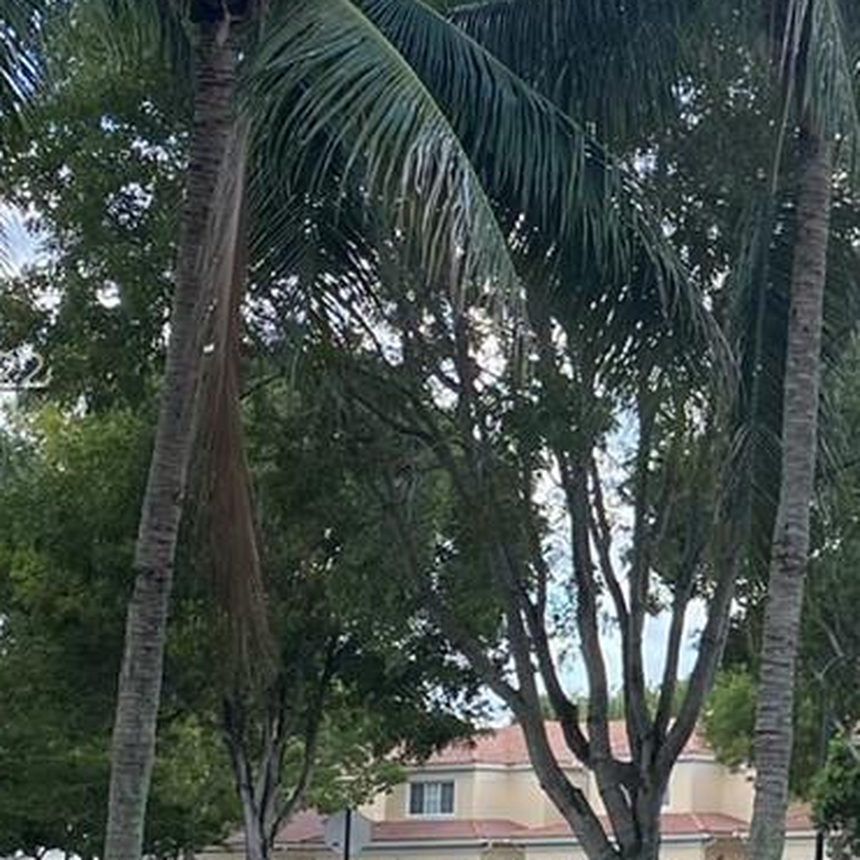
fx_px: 2783
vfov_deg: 17.6
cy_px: 376
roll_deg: +0.6
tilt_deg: +10.8
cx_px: 1159
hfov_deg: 16.5
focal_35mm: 99
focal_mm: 4.25
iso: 32
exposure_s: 1/890
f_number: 1.8
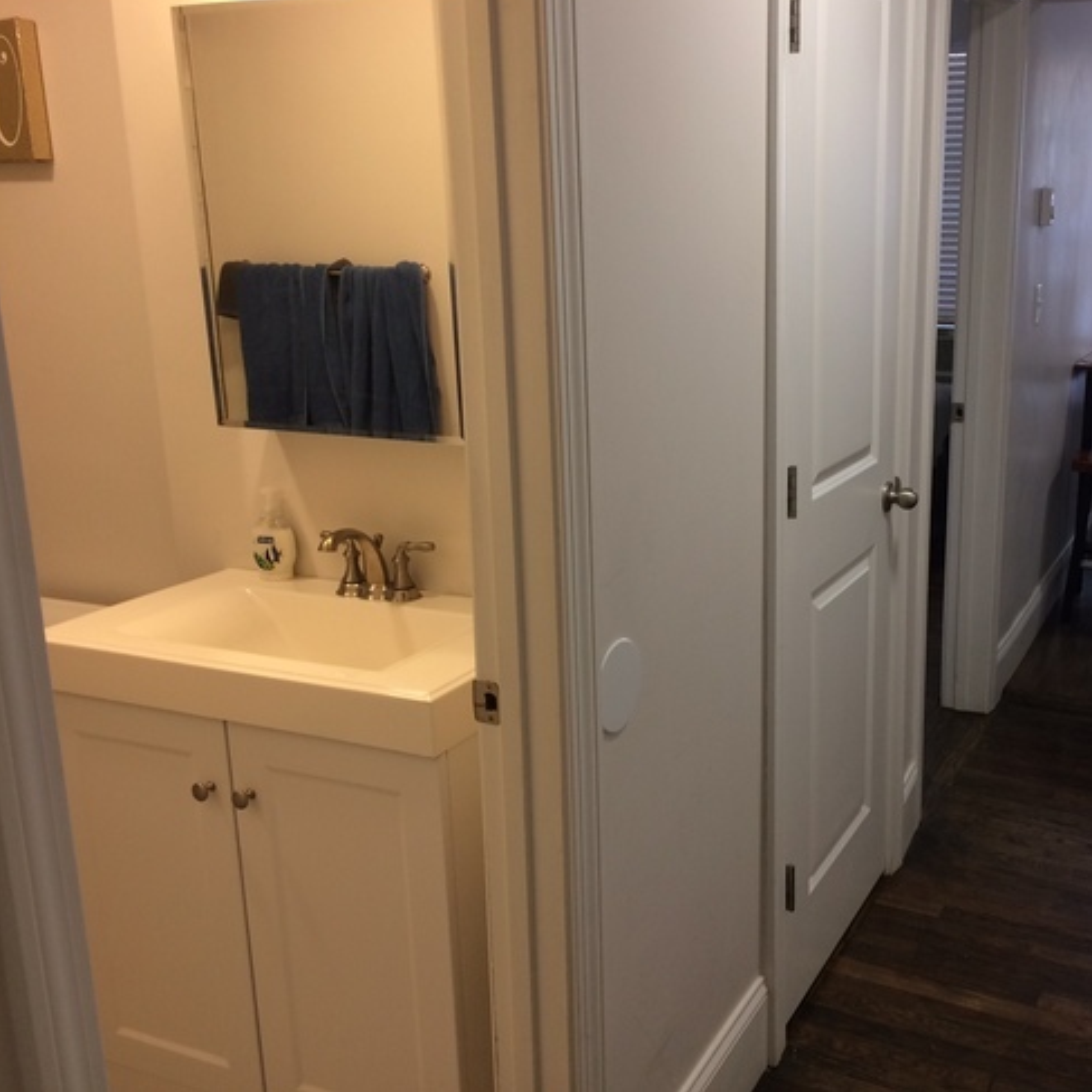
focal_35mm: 35
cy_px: 535
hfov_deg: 46.4
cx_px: 742
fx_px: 1249
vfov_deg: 47.2
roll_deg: +1.4
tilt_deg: -22.1
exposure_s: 1/30
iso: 64
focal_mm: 4.15
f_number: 2.2
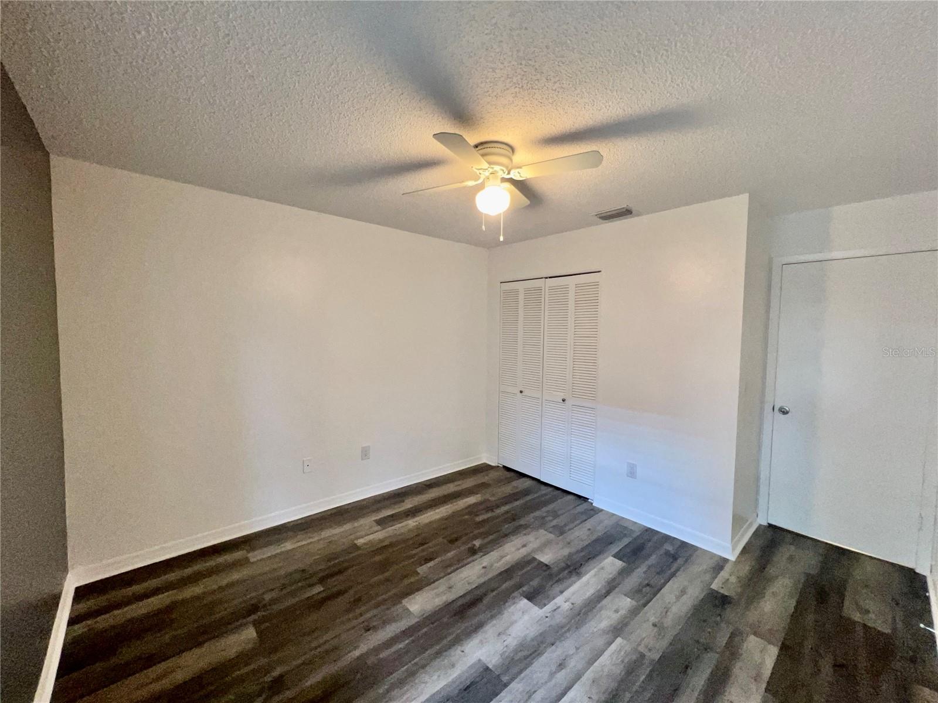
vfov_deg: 89.9
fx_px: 352
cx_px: 469
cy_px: 352
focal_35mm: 13
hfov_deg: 106.2
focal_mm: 1.57
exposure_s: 1/60
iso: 250
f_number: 1.8
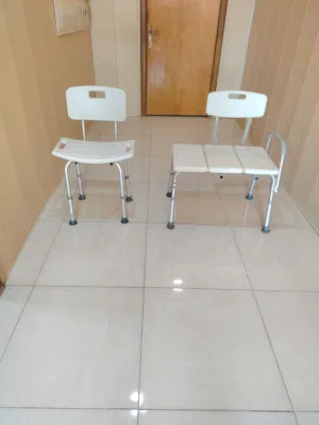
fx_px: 295
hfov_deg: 56.8
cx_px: 160
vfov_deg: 71.6
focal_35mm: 24
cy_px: 212
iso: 606
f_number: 1.75
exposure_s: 1/33.3
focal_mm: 5.25
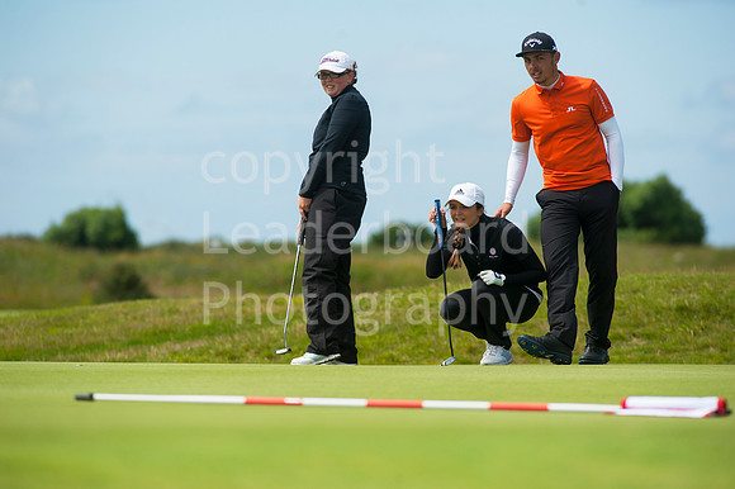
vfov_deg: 4.6
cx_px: 368
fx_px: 6121
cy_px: 244
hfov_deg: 6.9
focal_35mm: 300
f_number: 7.1
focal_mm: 300
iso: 400
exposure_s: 1/6400
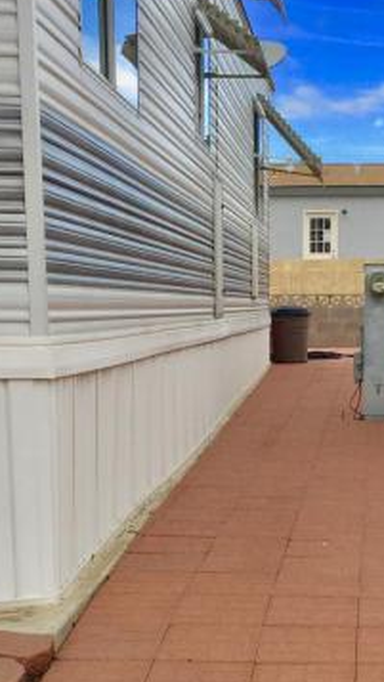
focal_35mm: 68
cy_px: 583
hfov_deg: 17.6
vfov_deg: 30.0
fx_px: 1230
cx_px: 323
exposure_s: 1/1199
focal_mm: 4.15
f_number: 2.2
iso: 32
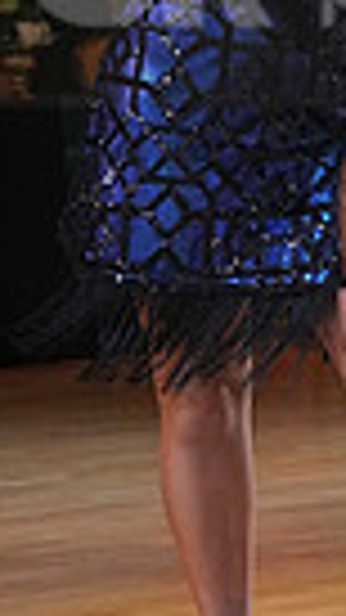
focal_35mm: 329
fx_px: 5369
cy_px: -40
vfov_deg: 6.5
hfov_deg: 3.7
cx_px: 591
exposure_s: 1/200
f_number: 6.3
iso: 5000
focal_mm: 74
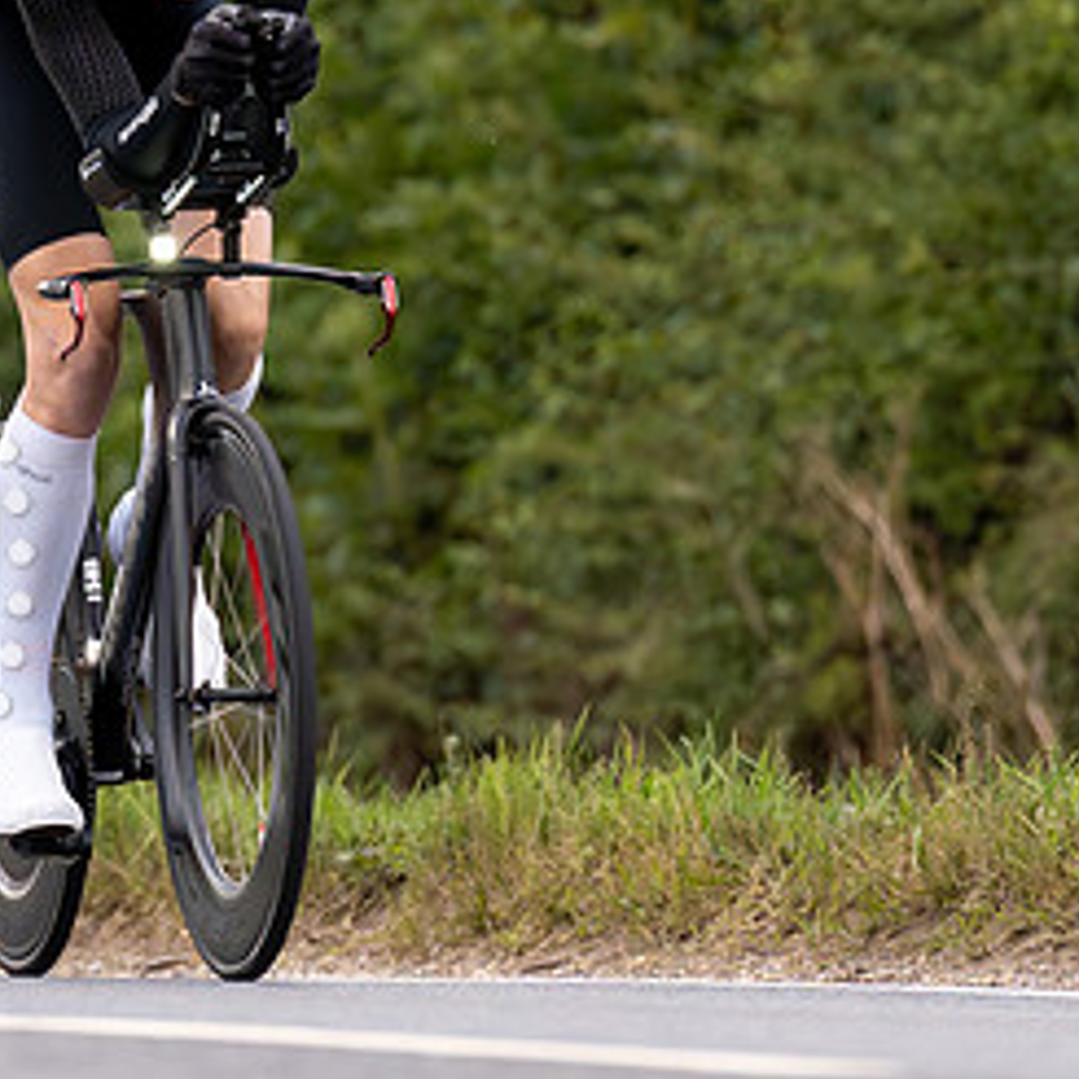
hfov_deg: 2.5
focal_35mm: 695
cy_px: -64
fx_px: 24509
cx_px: 16
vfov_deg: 2.5
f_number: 3.5
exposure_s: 1/800
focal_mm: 200
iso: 1600
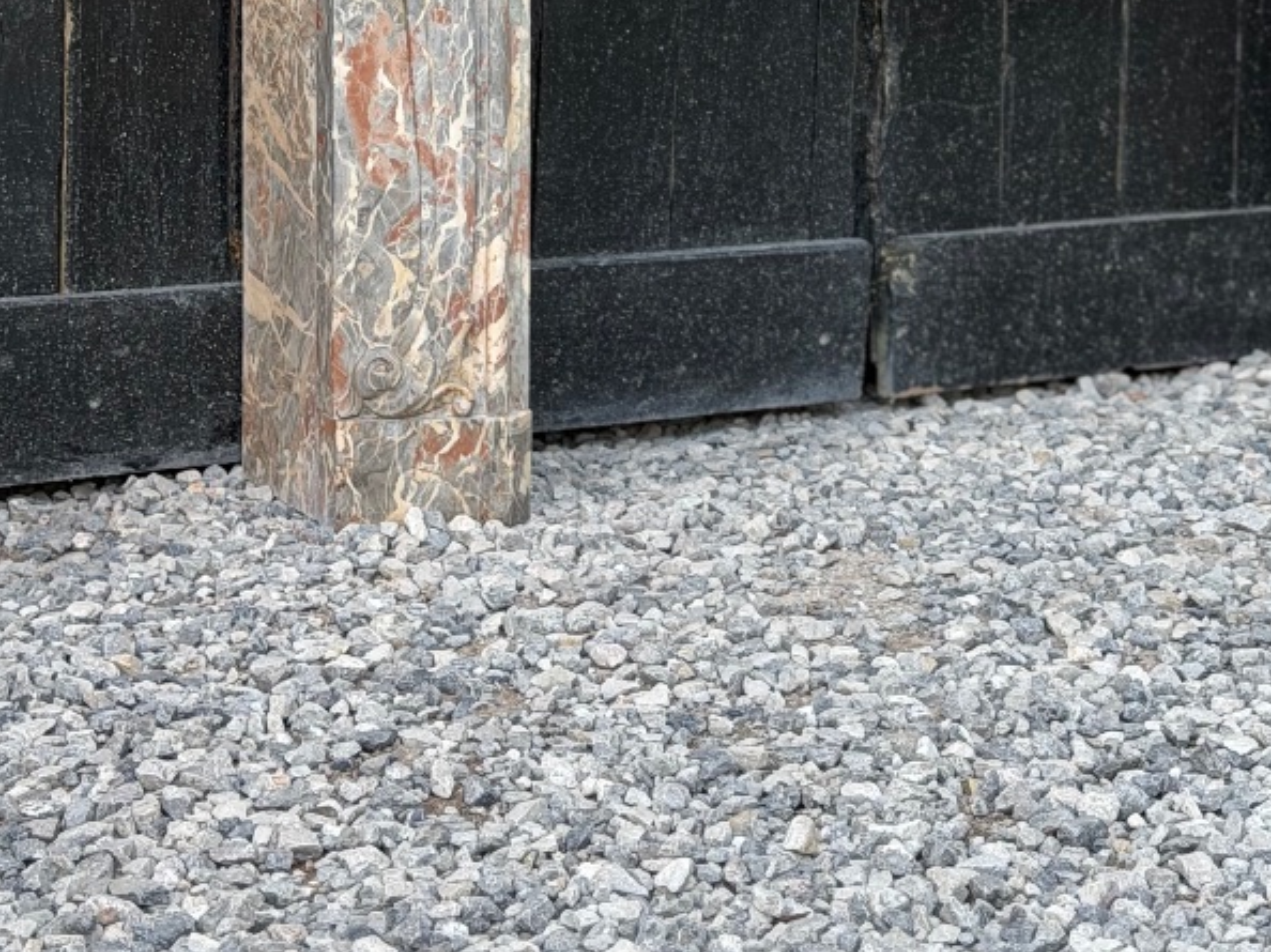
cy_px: -19
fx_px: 3560
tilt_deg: -4.7
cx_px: 946
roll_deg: -1.5
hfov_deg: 20.1
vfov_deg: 15.0
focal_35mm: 97
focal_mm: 6.76
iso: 50
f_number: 1.78
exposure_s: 1/190
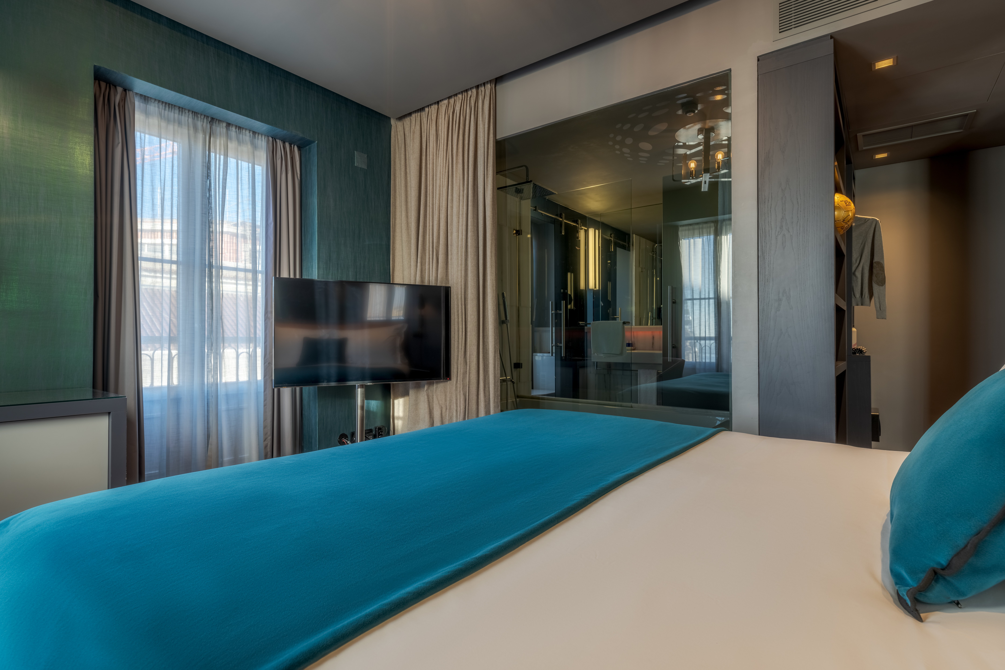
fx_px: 502
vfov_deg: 67.4
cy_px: 335
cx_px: 502
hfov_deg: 90.0
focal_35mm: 18
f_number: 9
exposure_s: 1/30
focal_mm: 18
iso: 100
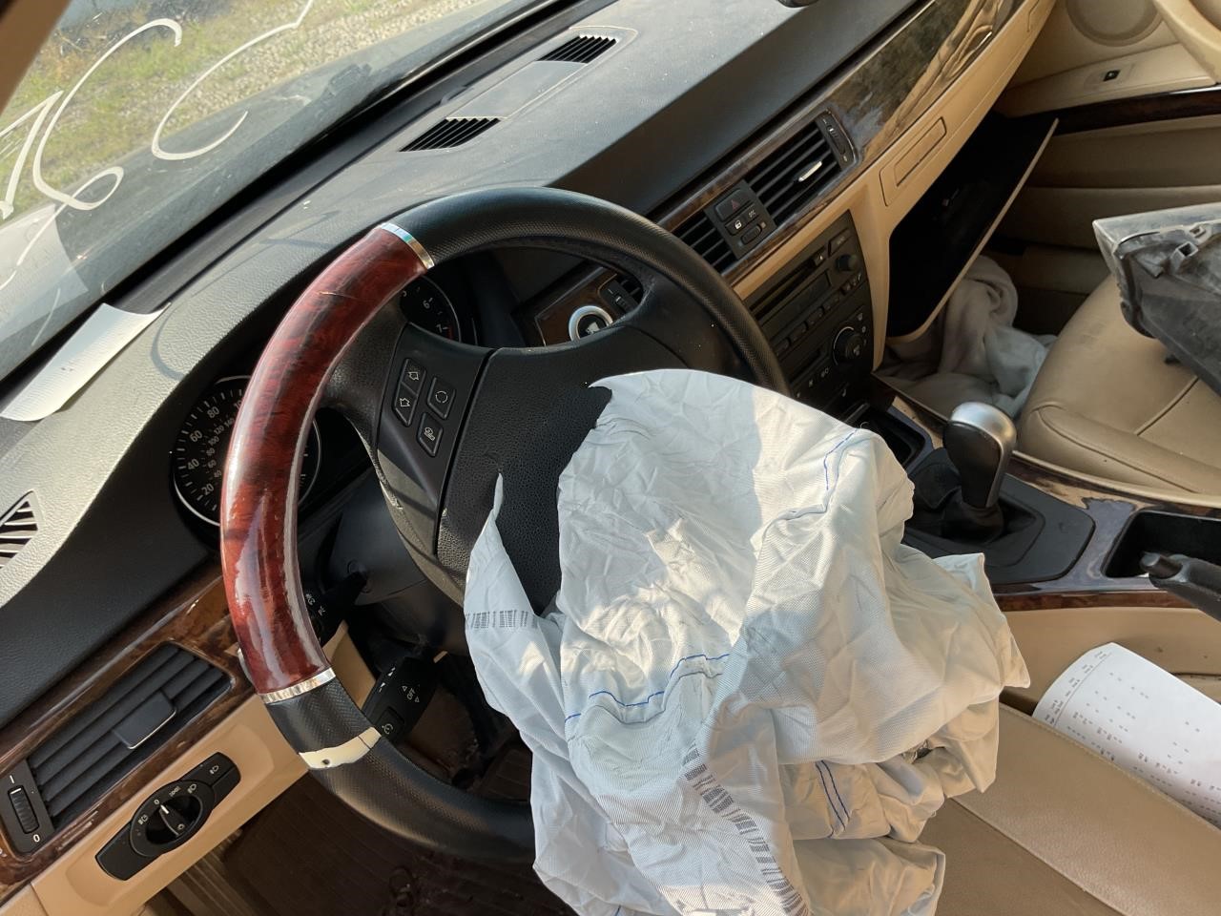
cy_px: 458
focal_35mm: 29
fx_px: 1023
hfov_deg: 61.7
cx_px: 610
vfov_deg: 48.2
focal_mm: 3
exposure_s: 1/469
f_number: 1.8
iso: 16
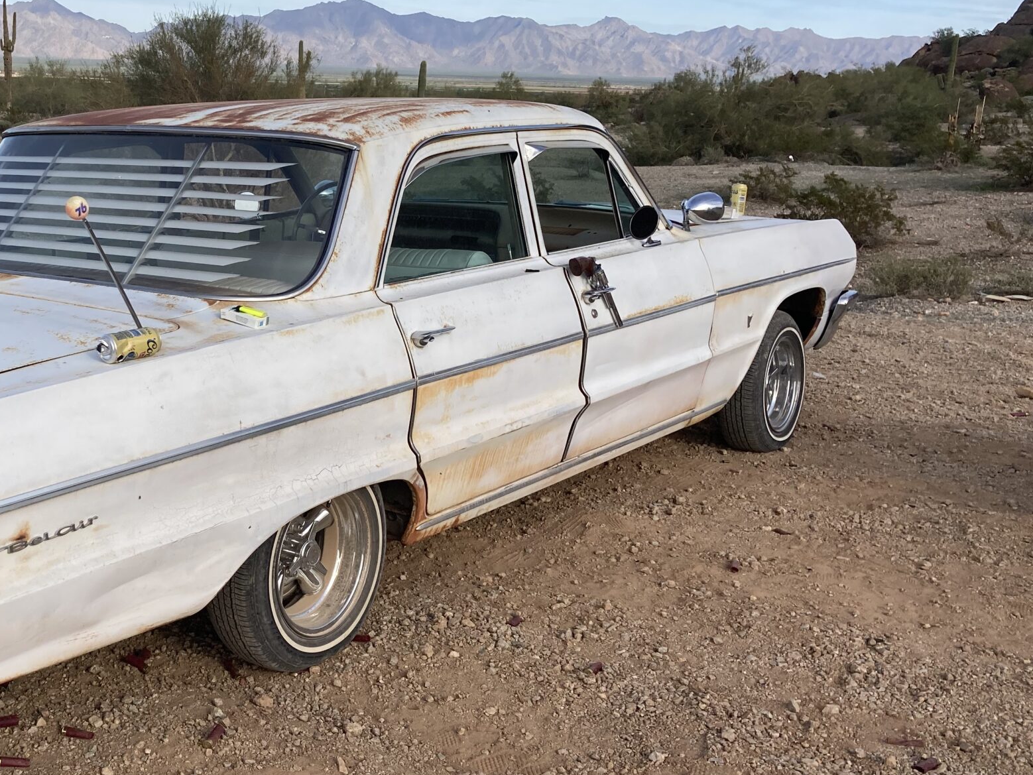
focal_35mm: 46
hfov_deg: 39.5
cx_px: 196
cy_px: 358
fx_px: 1373
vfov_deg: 31.5
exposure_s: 1/2315
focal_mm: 3.99
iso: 20
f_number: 1.8
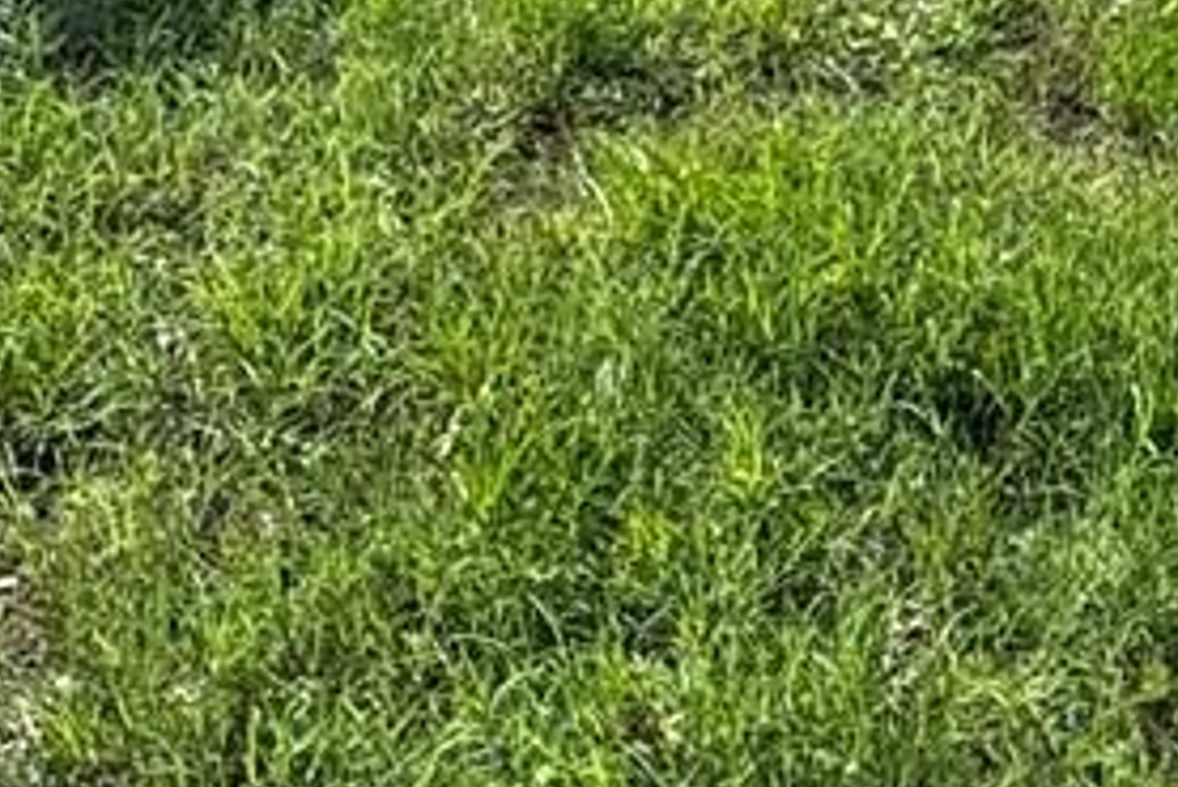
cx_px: 846
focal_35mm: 84
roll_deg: +0.6
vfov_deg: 13.5
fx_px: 2750
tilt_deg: -8.2
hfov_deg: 24.0
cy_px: -885
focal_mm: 2.22
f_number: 2.2
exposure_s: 1/1449
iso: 50
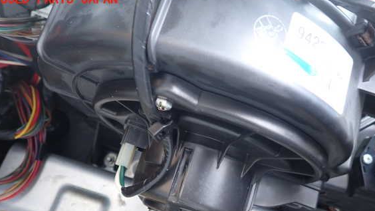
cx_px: 196
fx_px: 288
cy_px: 140
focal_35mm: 29
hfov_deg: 66.0
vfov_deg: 39.7
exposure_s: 1/40
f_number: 2
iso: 200
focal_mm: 4.5
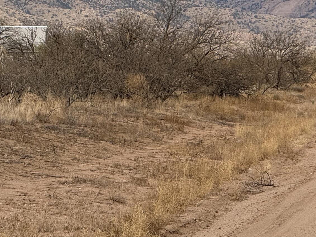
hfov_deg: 6.2
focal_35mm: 317
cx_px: 240
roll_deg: +0.1
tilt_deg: +1.5
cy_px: 60
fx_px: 2894
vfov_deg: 4.7
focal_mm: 15.66
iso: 64
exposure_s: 1/1395
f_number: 2.8
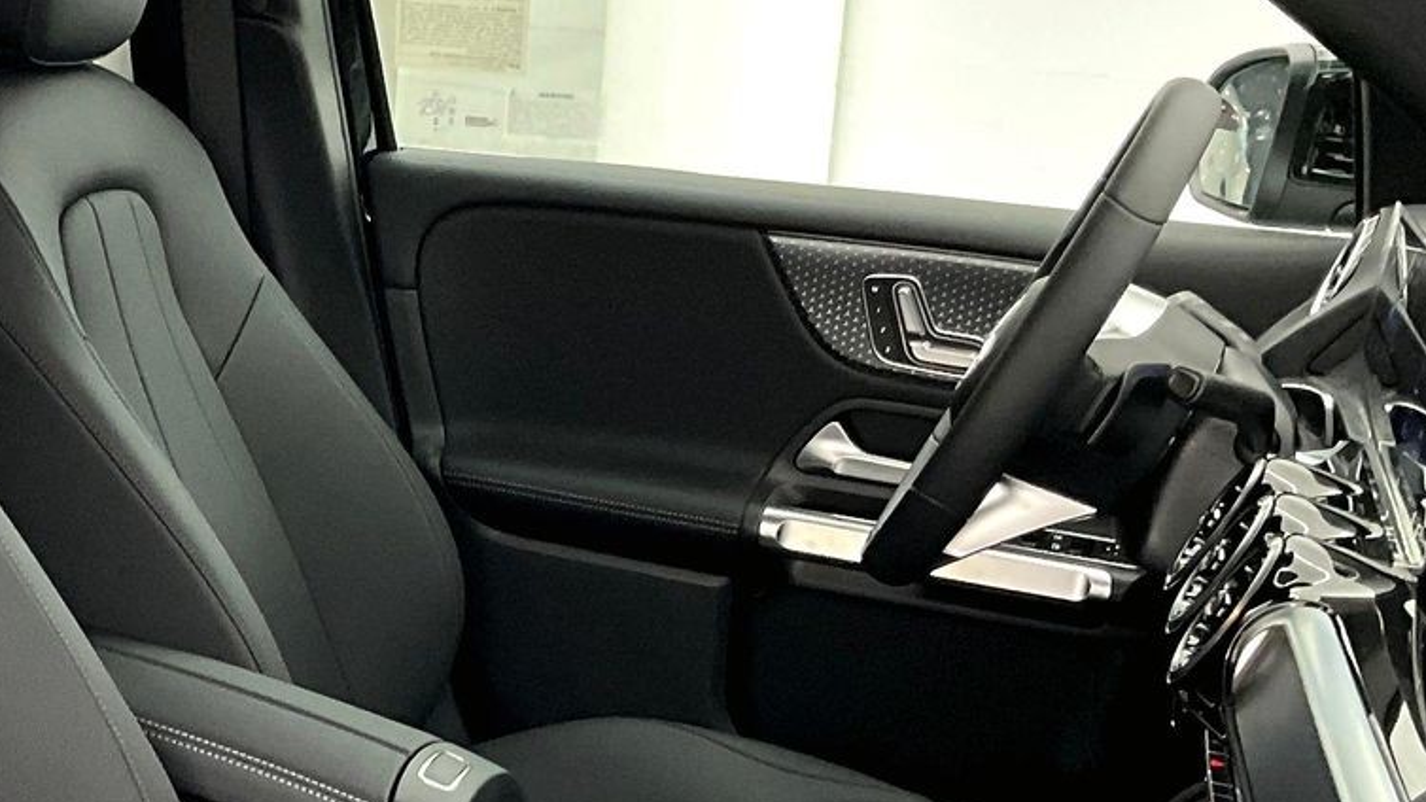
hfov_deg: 29.8
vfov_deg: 17.8
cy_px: 647
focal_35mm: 67
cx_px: 78
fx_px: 2533
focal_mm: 3
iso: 320
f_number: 1.8
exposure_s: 1/30
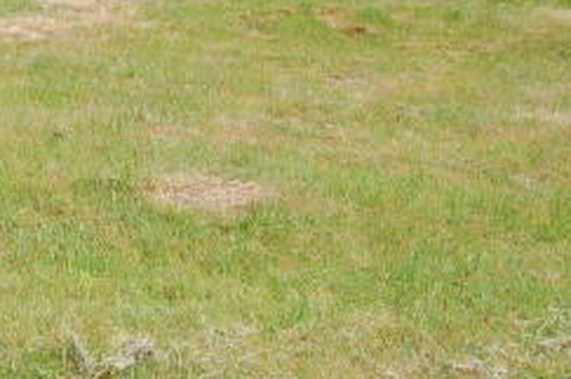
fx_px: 1156
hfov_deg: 26.1
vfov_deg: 17.4
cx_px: -21
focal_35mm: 73
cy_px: -118
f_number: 8
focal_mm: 18
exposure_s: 1/250
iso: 200
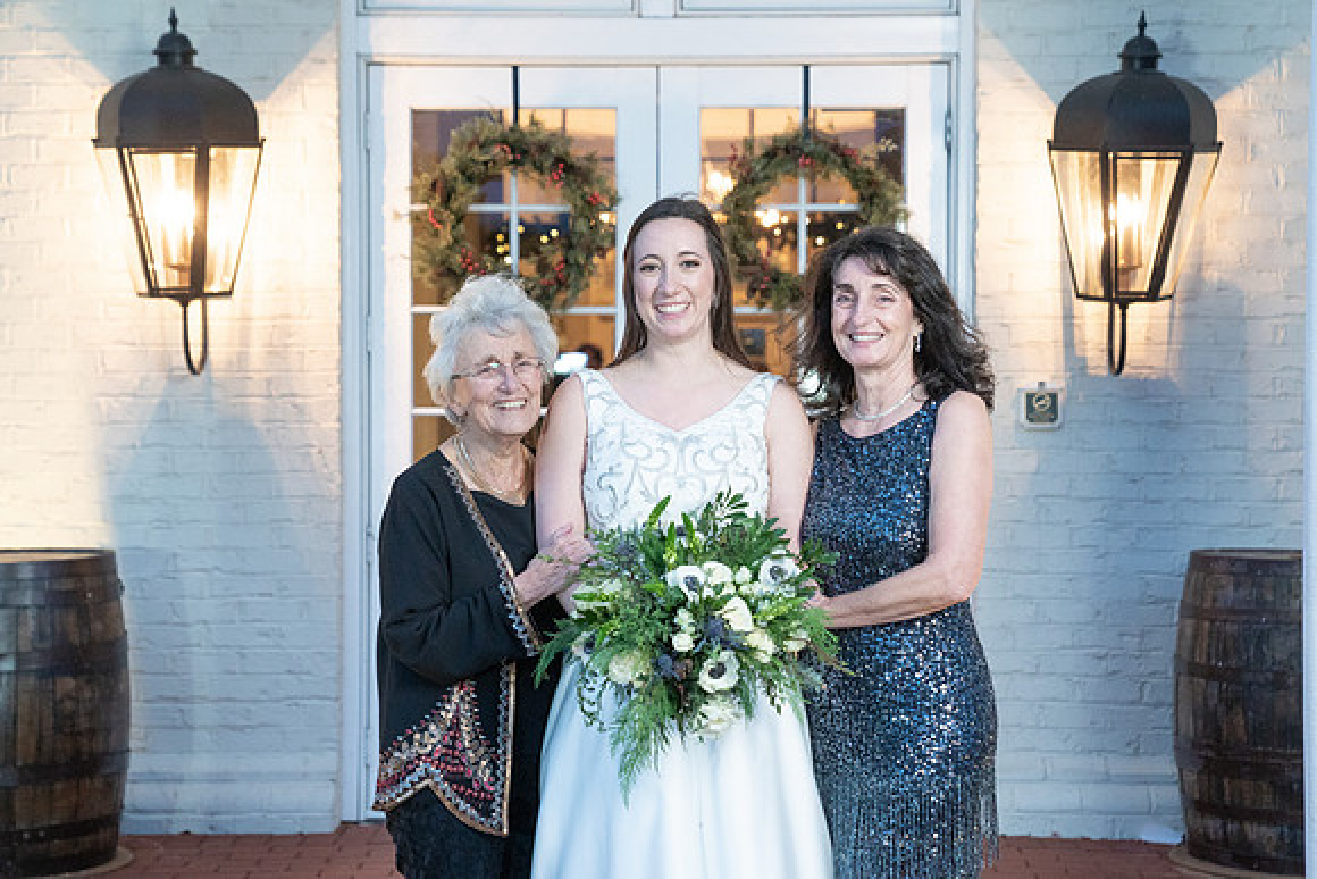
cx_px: 667
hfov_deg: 26.9
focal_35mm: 75
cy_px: 434
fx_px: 2757
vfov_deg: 18.1
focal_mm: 70
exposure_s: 1/100
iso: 4000
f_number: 4
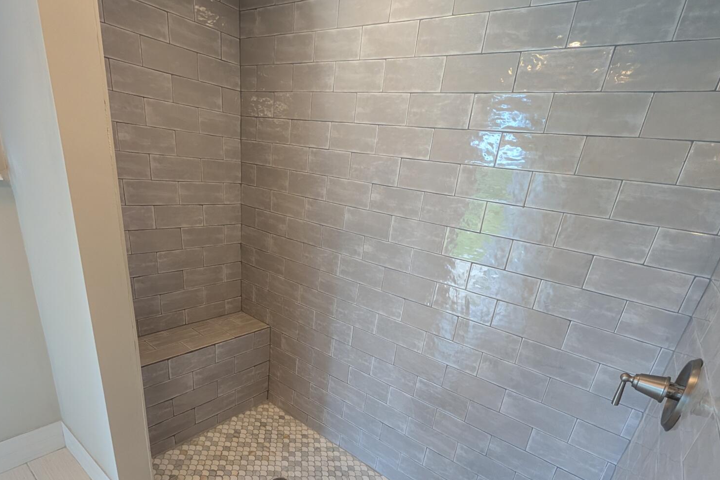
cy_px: 330
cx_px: 355
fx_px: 340
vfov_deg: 68.0
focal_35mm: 17
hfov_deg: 93.3
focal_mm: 2.02
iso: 176
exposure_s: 1/120
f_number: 1.7
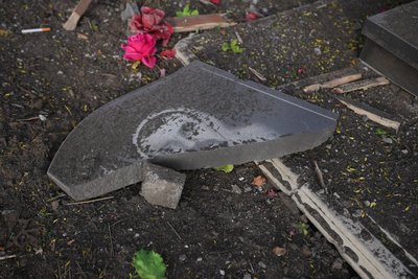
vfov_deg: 43.6
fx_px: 348
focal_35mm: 30
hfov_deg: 61.9
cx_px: 209
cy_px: 140
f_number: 2.8
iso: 200
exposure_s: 1/2500
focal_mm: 30
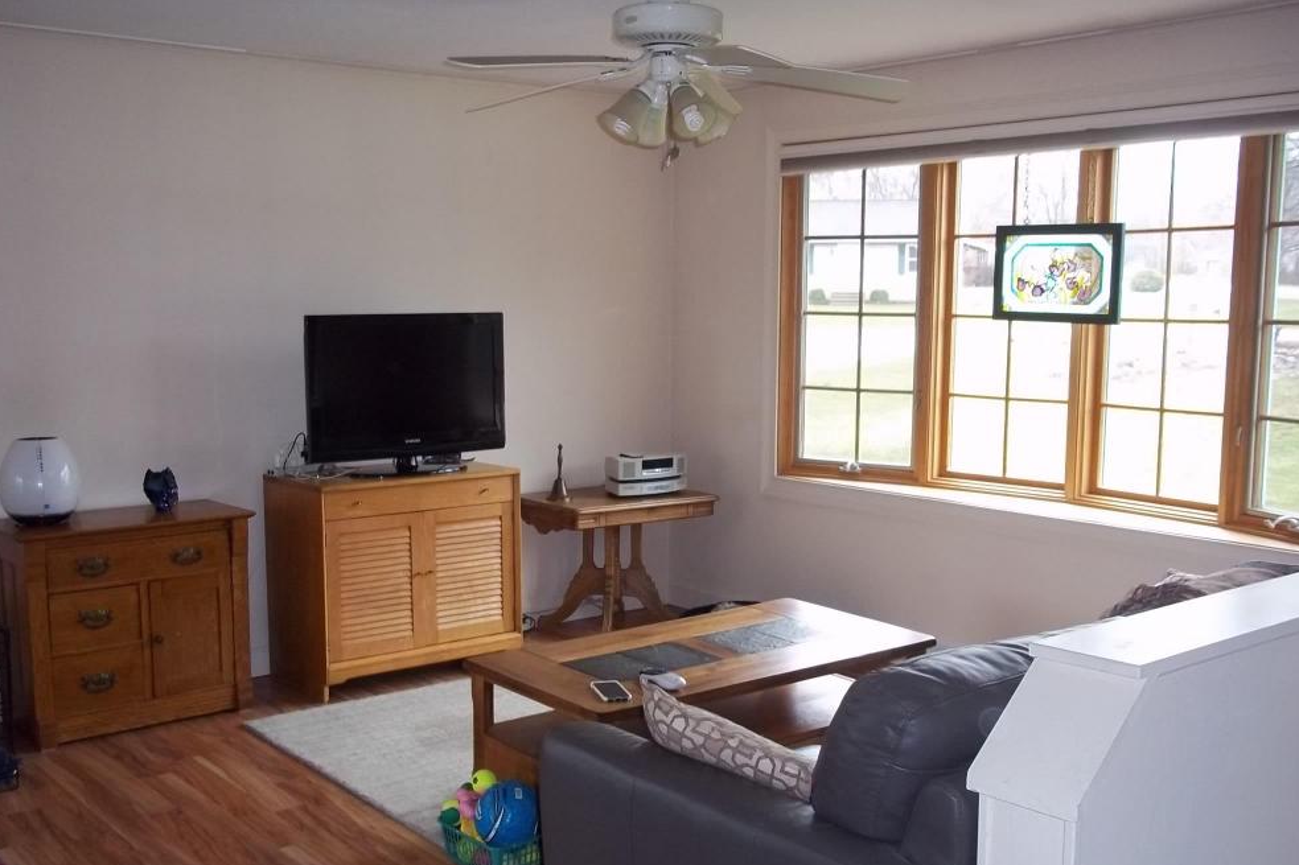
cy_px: 462
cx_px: 626
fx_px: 1407
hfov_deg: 49.6
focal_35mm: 39
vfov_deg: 34.2
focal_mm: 6.5
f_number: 3.1
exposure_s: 1/40
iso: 160
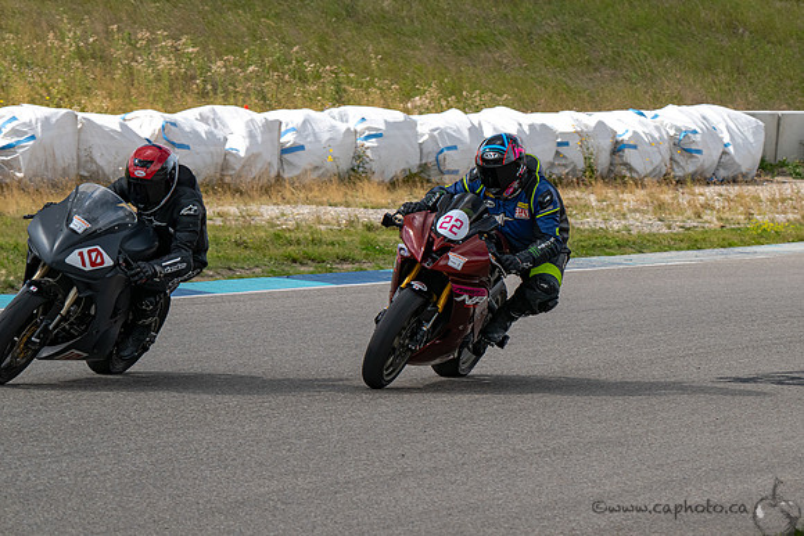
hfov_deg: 9.4
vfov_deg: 6.3
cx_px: 488
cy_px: 254
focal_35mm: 219
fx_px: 4882
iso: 500
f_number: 11
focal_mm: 180
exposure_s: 1/800
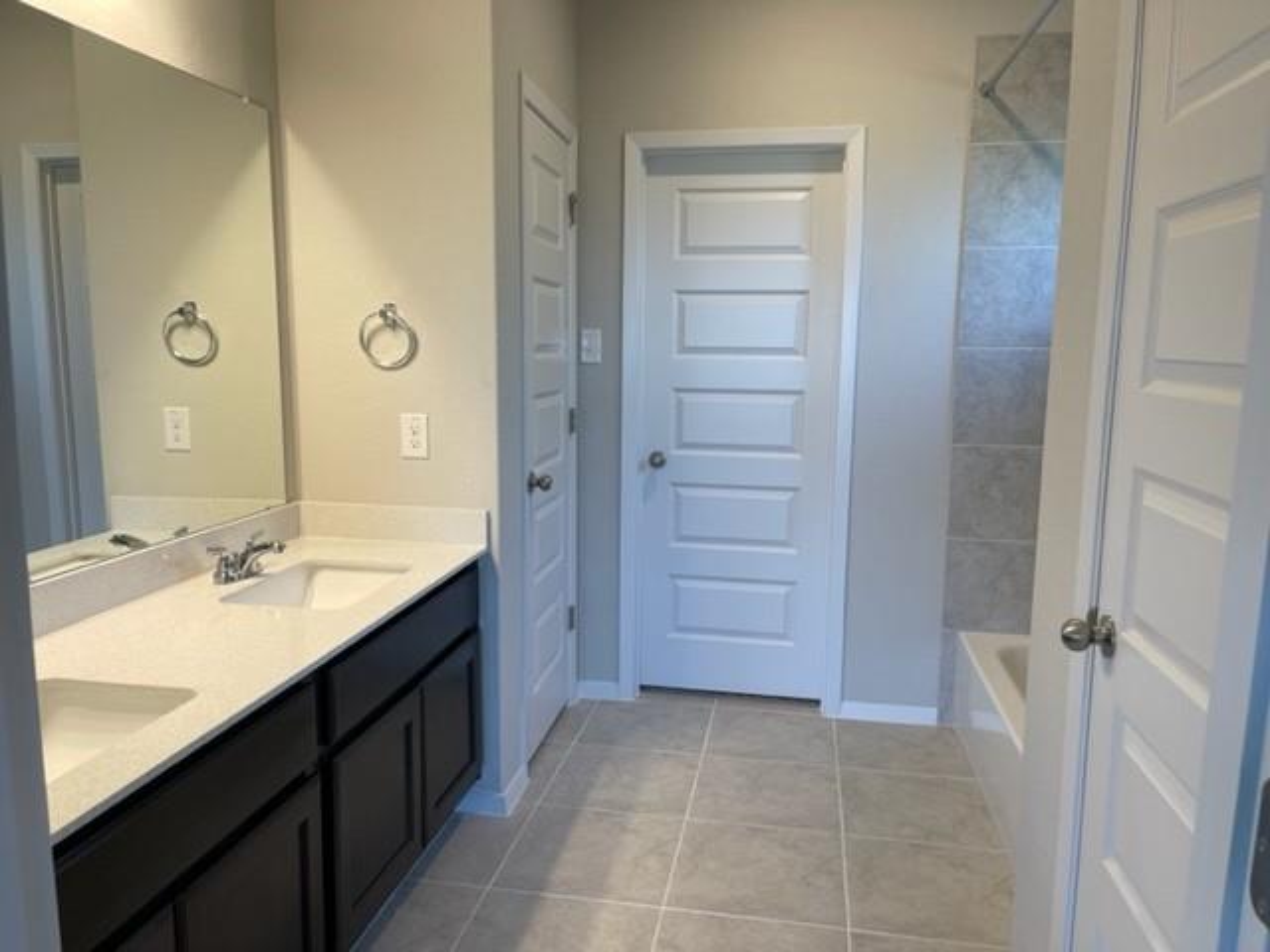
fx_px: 954
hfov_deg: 67.3
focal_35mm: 26
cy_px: 476
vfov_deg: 53.1
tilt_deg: -8.3
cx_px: 635
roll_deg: -1.1
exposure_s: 1/120
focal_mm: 5.1
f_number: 1.6
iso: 64
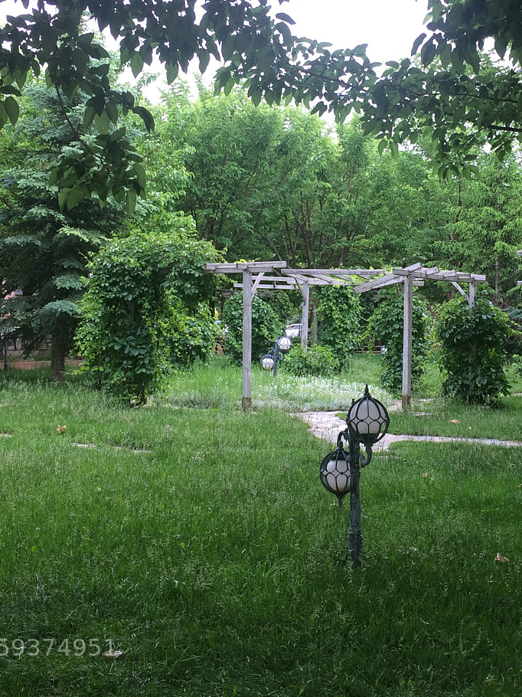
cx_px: 328
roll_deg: -0.6
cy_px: 248
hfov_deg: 28.4
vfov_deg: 37.2
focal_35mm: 51
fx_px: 1026
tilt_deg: +3.9
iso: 32
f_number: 2.2
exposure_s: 1/107
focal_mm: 4.15
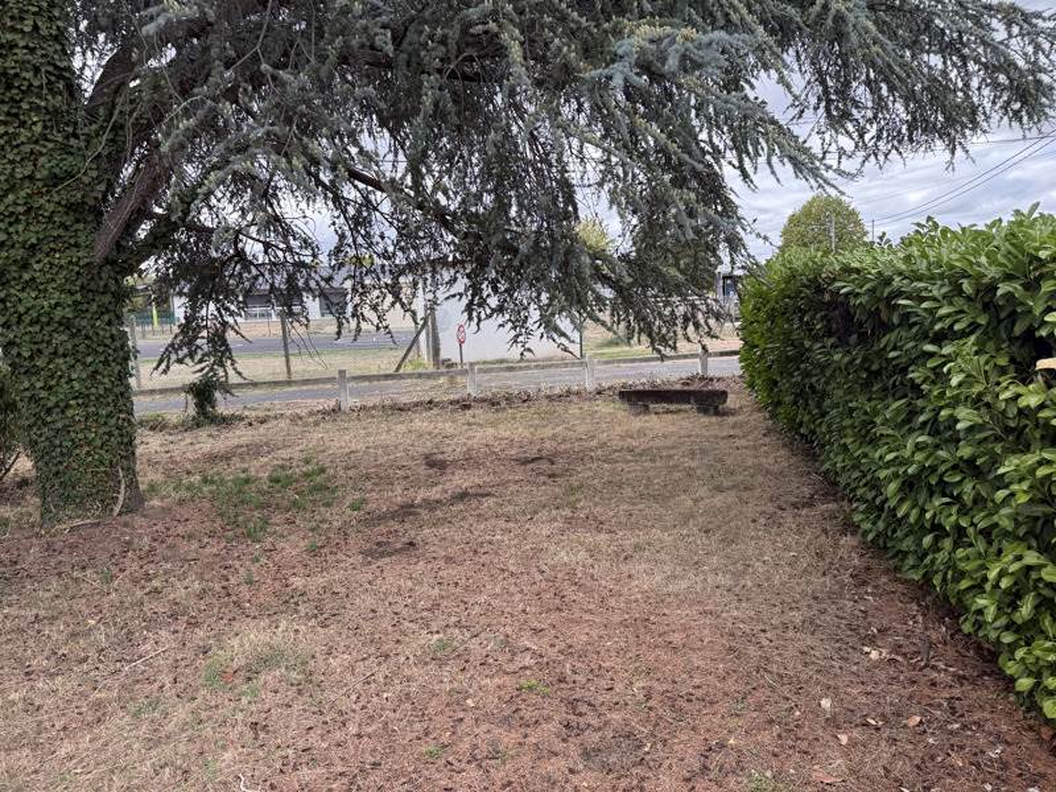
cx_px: 528
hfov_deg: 71.6
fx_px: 732
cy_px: 396
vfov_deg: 56.8
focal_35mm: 24
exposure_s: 1/868
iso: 100
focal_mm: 6.76
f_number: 1.78
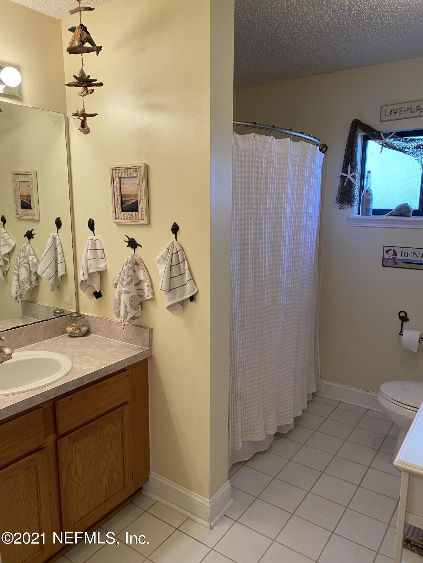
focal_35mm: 26
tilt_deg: -9.2
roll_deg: +0.8
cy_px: 282
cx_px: 212
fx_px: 424
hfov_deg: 53.1
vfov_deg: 67.3
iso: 100
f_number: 1.8
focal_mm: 4.25
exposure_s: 1/60
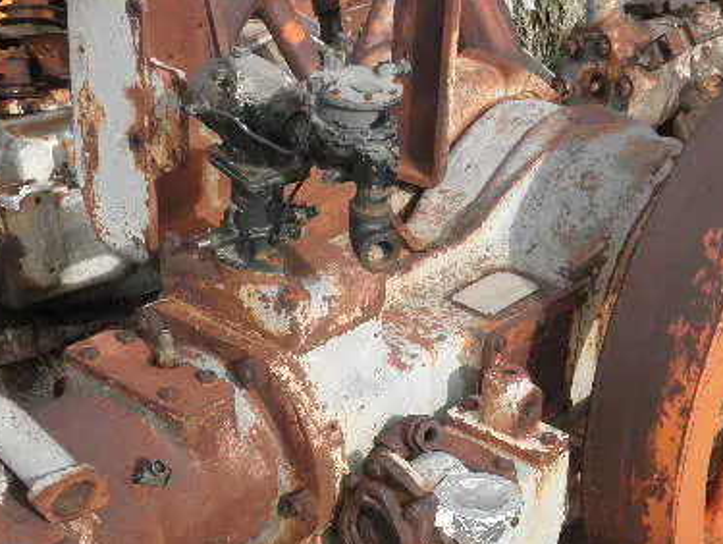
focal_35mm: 75
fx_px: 1568
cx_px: 434
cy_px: 428
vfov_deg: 19.5
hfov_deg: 25.9
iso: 80
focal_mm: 7.9
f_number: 9.6
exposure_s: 1/80
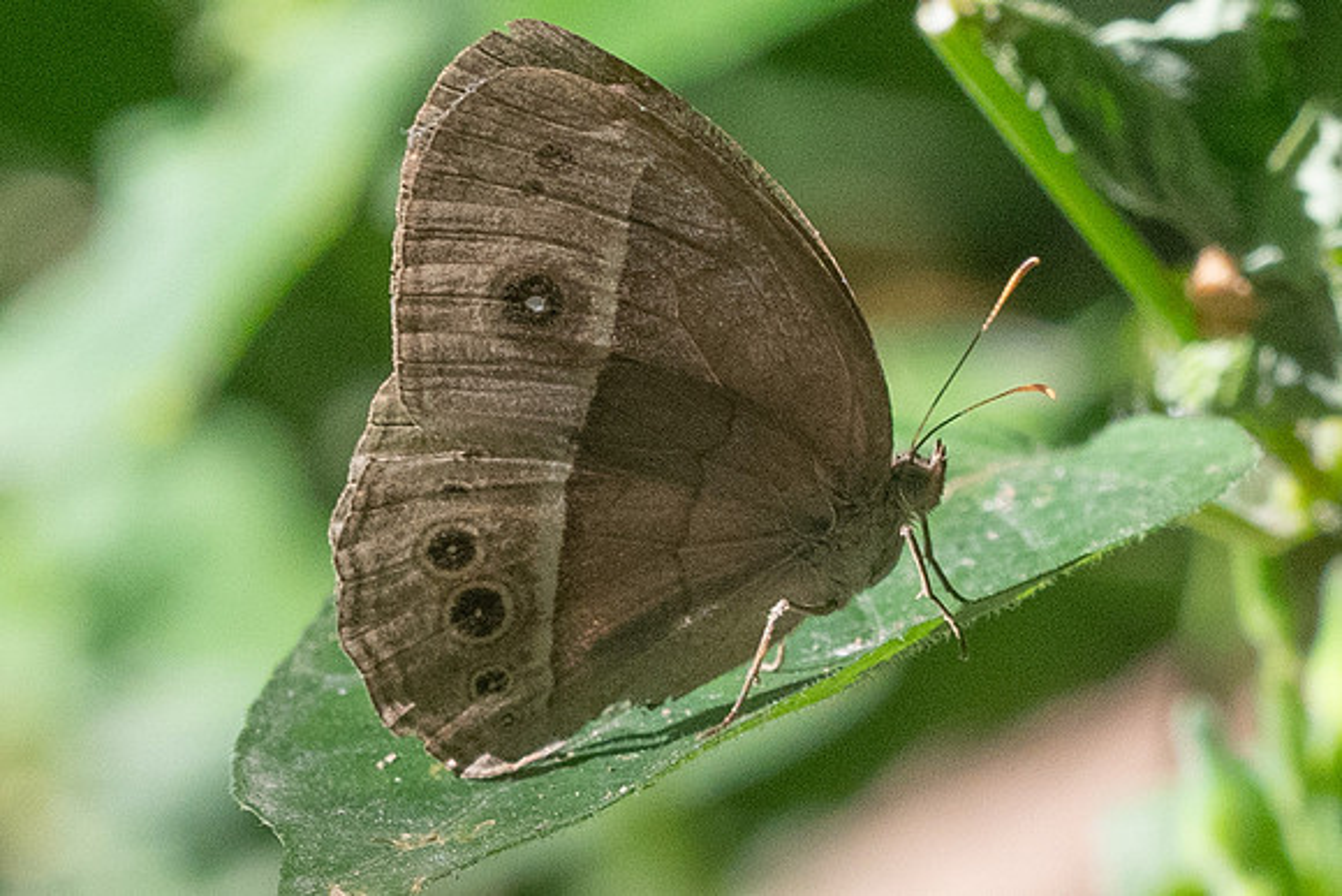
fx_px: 34512
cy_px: 482
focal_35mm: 926
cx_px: 136
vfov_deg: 1.5
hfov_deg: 2.2
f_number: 7.1
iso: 1000
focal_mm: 150
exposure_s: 1/1000
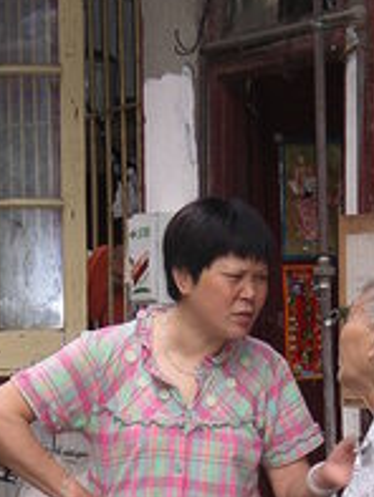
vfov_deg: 7.6
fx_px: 3727
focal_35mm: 259
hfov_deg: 5.7
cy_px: 558
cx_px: 291
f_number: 3.8
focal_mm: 20.4
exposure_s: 1/67
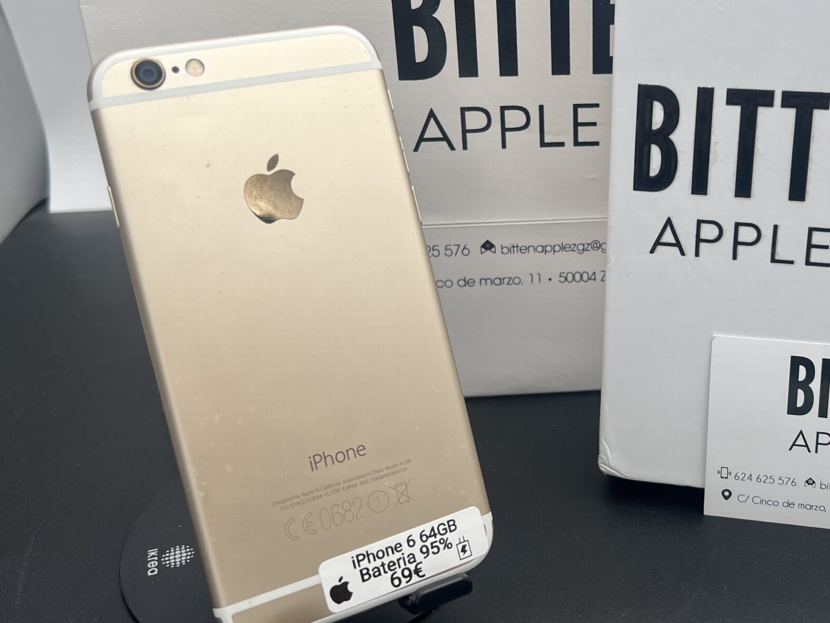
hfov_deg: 43.8
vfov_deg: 34.3
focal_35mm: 42
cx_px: 588
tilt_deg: -28.7
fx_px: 1007
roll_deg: +1.5
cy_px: 259
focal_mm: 5.7
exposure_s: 1/575
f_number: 1.5
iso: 50
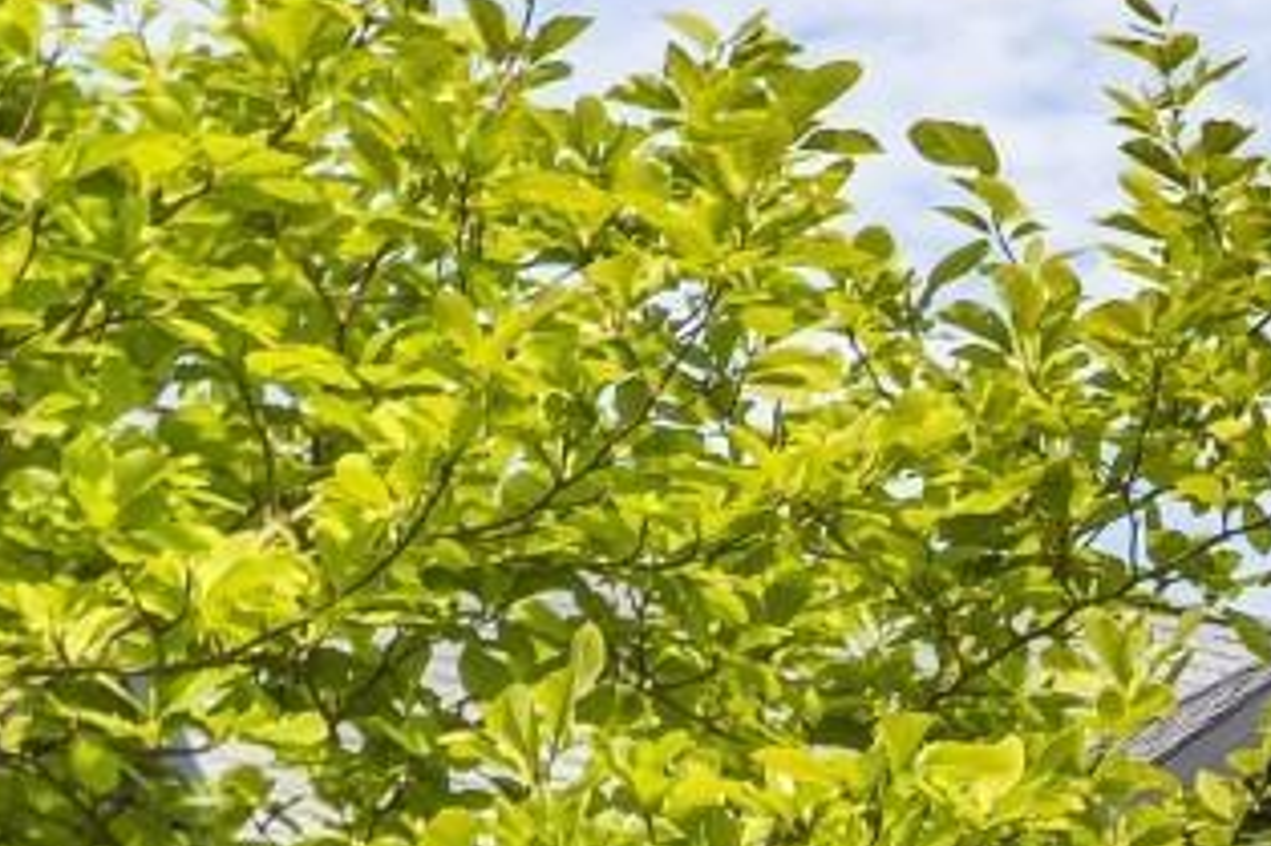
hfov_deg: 10.4
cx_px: 2259
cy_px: 1801
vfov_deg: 7.1
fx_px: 6563
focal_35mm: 186
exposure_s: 1/1000
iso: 400
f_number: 5.6
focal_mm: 24
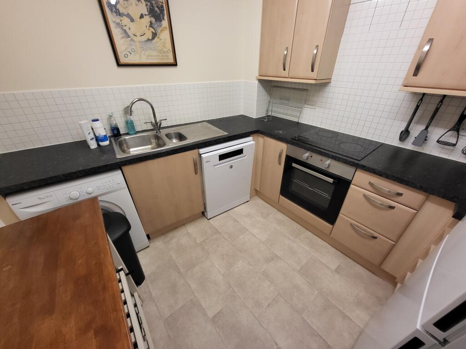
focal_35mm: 13
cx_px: 233
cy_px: 174
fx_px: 175
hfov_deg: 106.2
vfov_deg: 89.9
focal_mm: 1.74
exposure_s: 1/33
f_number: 2.2
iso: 400
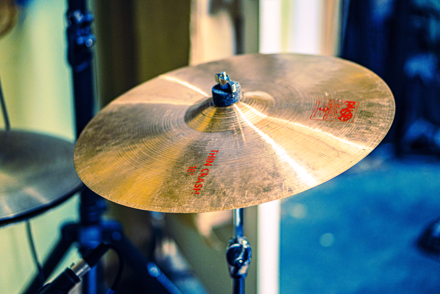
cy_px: 147
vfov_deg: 18.2
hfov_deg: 27.0
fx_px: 917
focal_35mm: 75
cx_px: 220
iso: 125
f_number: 1.8
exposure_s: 1/25
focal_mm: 50
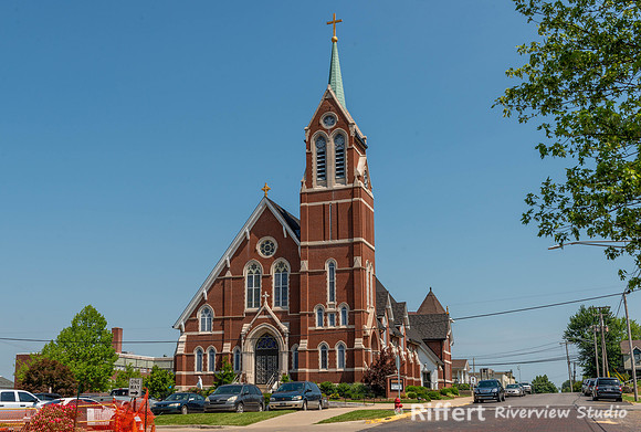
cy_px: 230
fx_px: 766
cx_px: 297
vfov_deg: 31.5
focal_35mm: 43
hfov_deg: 45.4
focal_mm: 40
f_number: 11
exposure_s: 1/200
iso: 100
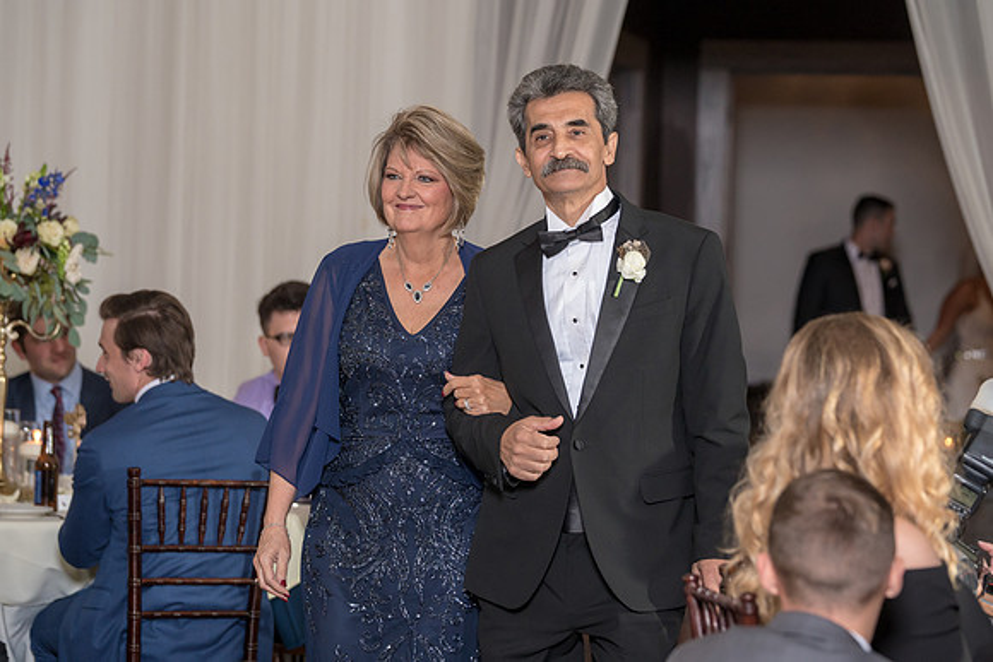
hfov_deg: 14.9
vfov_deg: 10.0
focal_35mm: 137
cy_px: 296
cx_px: 496
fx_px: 3787
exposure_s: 1/200
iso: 2000
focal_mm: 124
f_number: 4.5
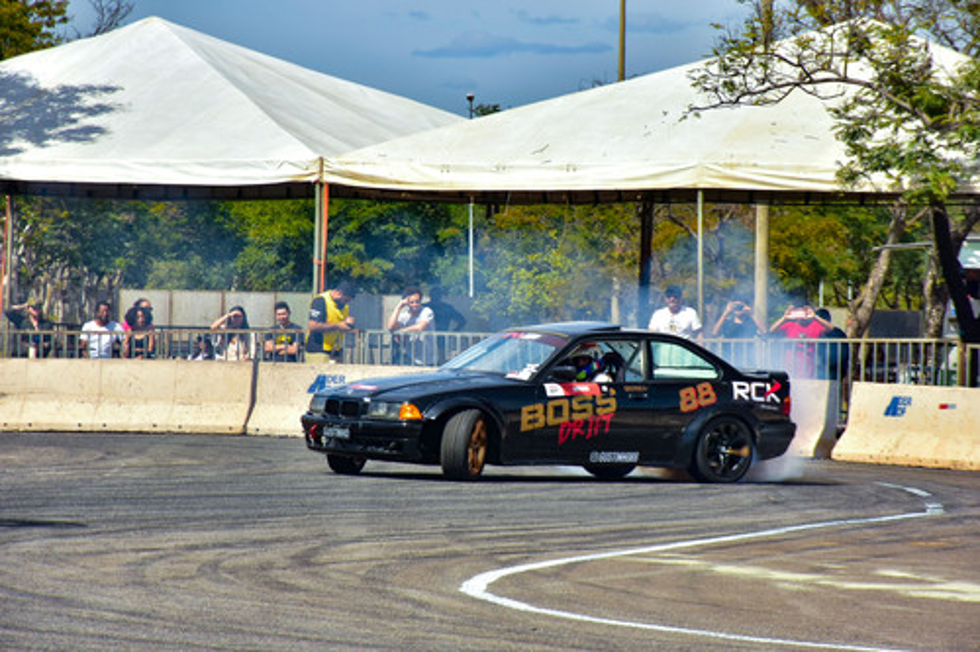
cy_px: 326
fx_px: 5714
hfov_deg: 9.8
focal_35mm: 210
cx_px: 490
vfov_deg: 6.5
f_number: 8
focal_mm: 140
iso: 160
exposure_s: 1/200
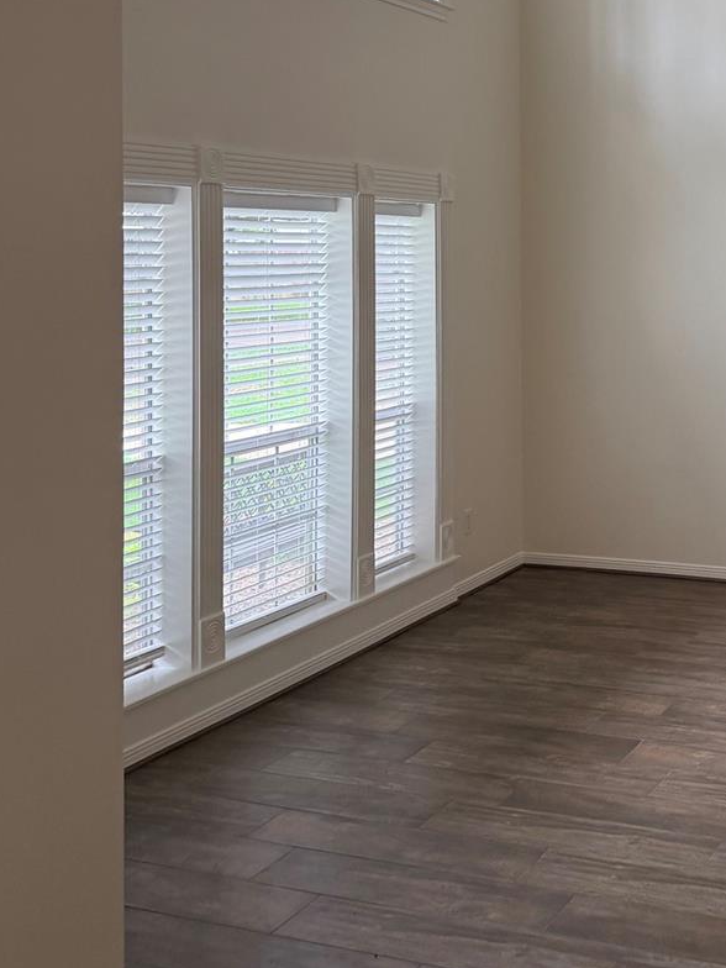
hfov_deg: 29.5
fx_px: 1314
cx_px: 666
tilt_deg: +0.0
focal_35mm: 47
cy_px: 231
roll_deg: +0.2
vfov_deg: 39.2
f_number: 1.78
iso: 250
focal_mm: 6.76
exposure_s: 1/120
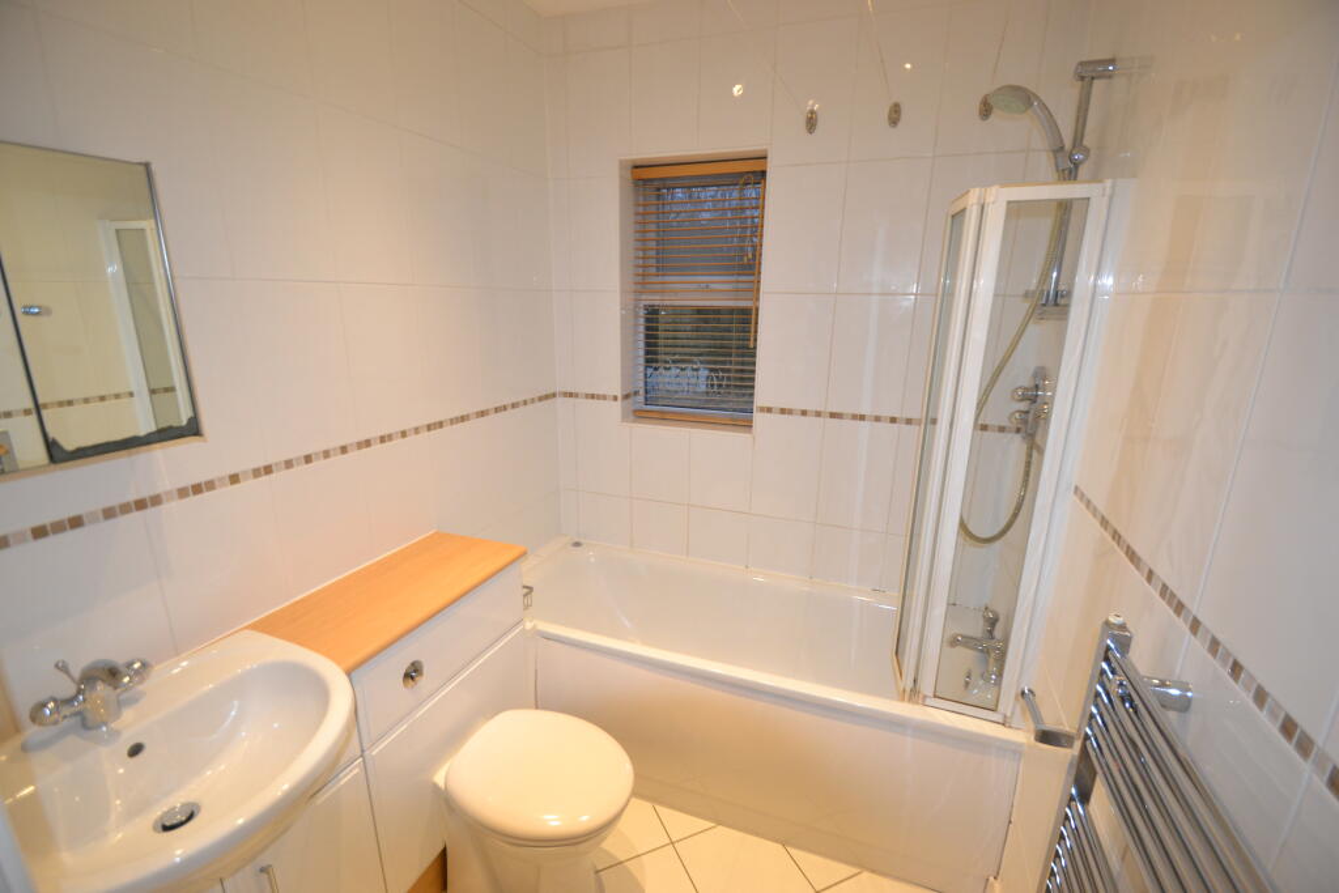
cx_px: 670
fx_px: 558
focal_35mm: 15
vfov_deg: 77.3
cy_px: 446
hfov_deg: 100.4
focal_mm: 10
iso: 800
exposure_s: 1/60
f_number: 3.5
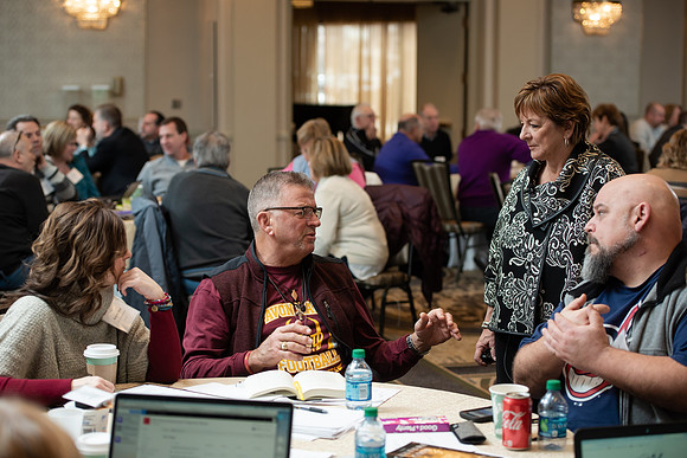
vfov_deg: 19.5
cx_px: 344
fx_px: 1336
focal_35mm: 70
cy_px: 229
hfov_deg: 28.8
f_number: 3.5
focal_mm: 70
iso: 800
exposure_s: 1/160
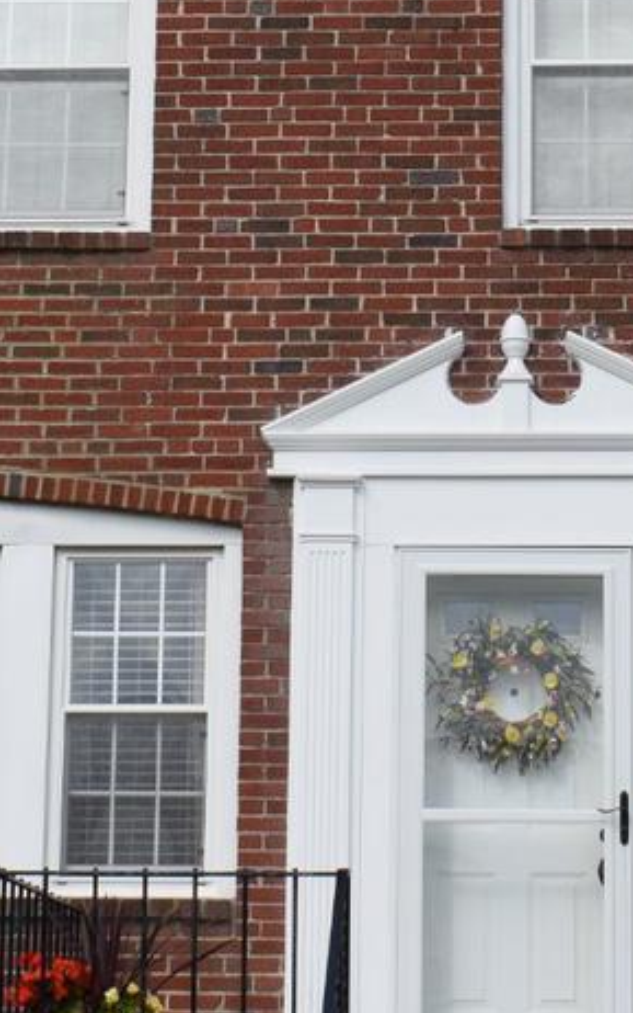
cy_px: 531
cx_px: 453
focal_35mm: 110
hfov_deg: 11.9
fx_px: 3023
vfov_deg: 19.0
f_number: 9
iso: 200
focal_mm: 23
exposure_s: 1/320
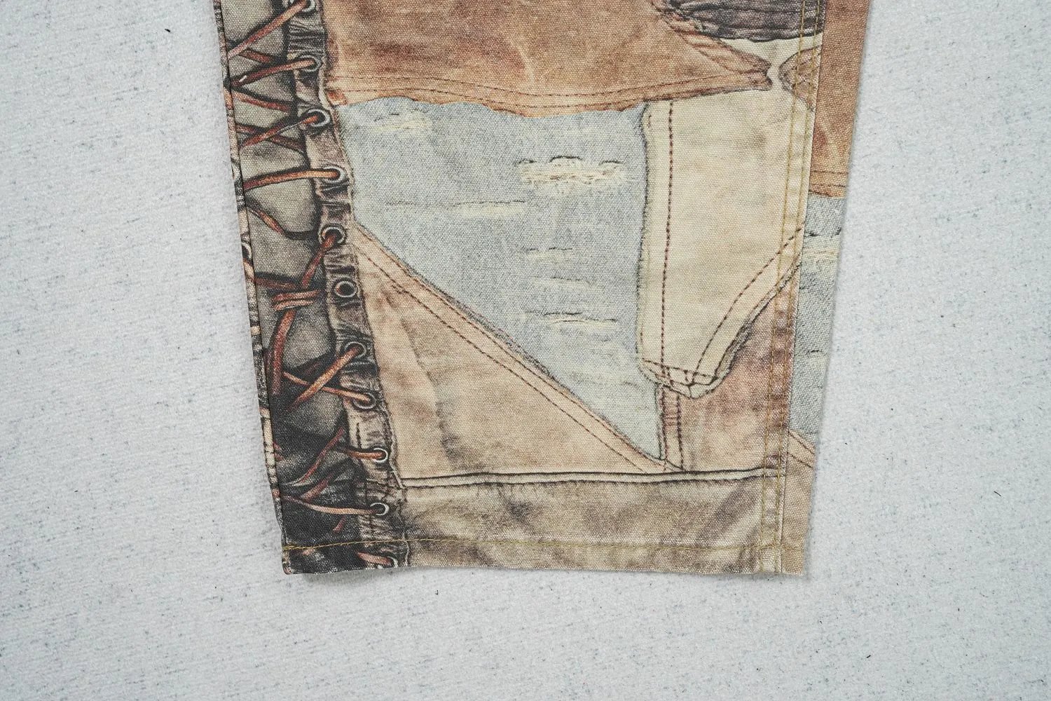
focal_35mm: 35
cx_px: 526
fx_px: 1022
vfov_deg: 37.9
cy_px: 350
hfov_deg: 54.4
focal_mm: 35
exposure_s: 1/100
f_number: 10
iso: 1600
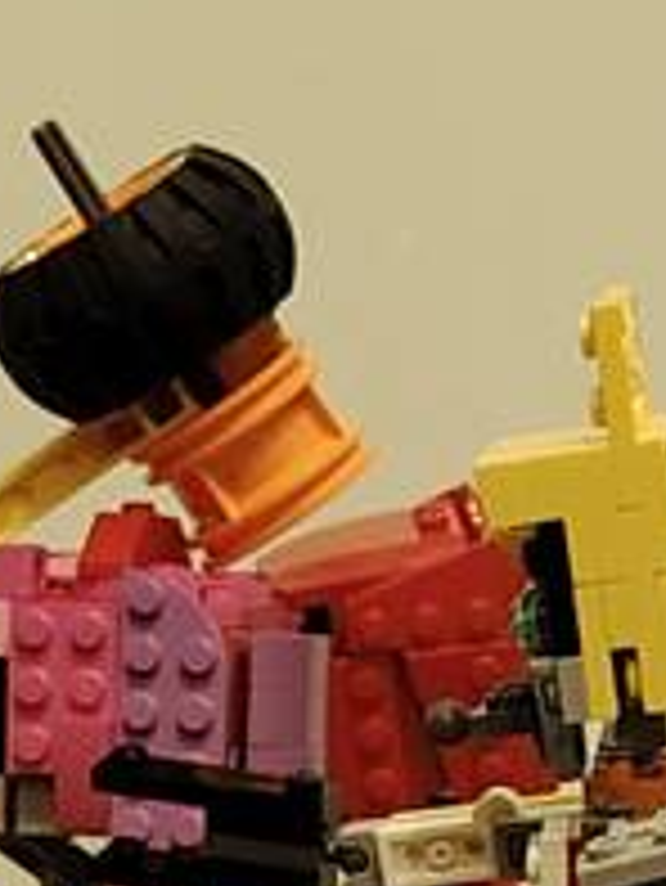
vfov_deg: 8.9
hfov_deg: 6.8
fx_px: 5612
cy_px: 1246
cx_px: 227
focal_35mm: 219
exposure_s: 1/25
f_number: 1.75
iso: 2281
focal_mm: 5.25
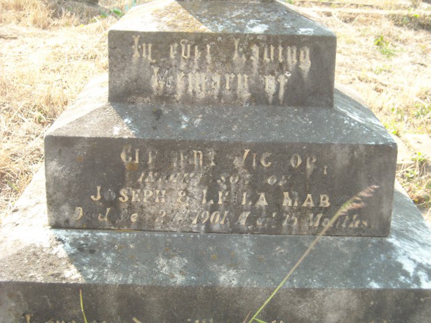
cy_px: 162
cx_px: 216
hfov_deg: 31.7
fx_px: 760
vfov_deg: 24.0
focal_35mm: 61
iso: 64
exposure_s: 1/80
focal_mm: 9.87
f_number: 3.5
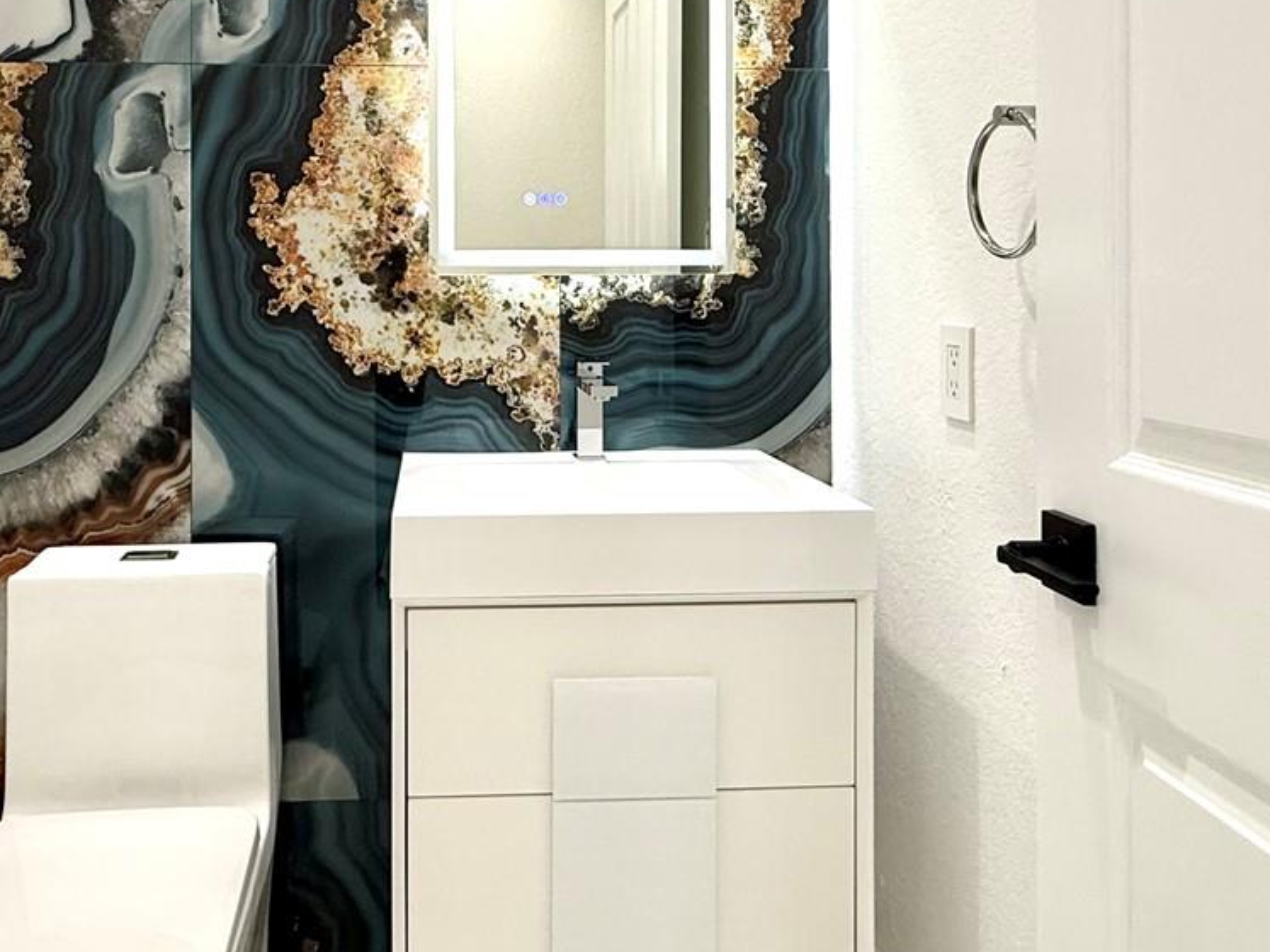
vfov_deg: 45.8
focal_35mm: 30
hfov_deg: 59.4
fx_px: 1100
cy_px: 289
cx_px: 503
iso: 125
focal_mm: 2.22
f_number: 2.2
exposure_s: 1/120
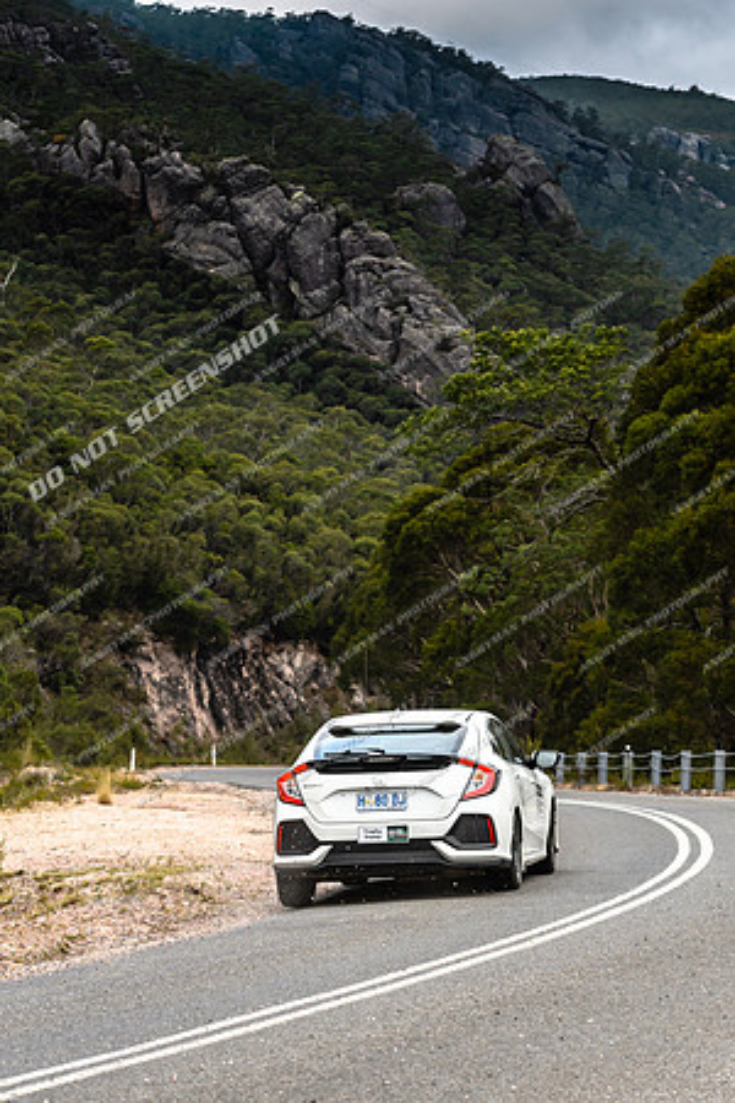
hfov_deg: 13.0
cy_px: 552
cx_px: 368
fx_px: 3215
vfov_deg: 19.5
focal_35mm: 105
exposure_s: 1/1600
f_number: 4
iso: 200
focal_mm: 70
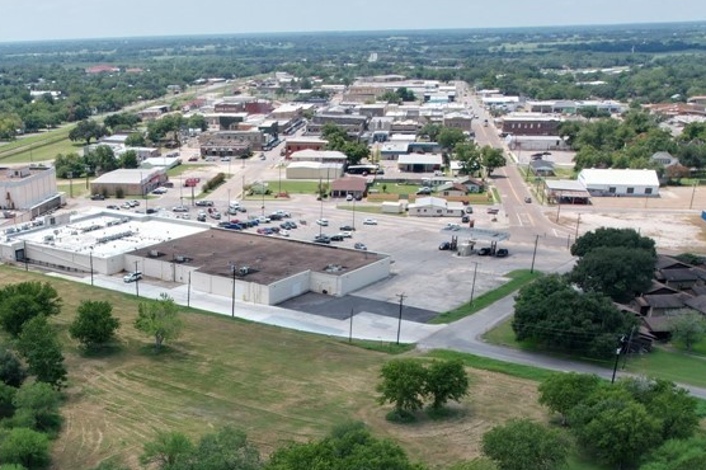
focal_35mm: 43
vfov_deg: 29.8
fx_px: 843
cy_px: 426
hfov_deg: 43.7
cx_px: 163
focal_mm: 8.38
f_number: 2.8
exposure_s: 1/1000
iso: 100
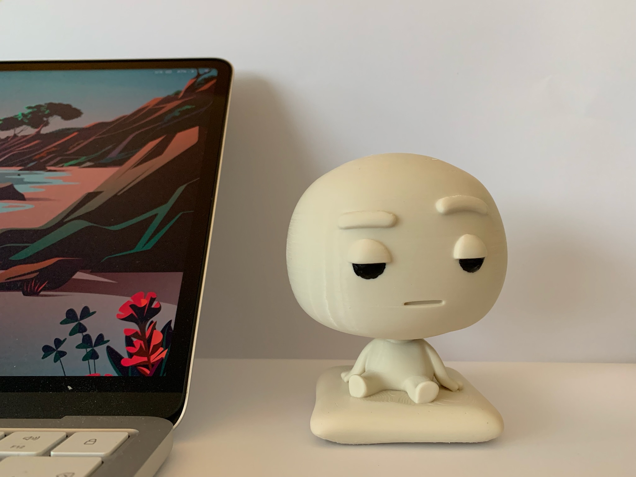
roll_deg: +0.7
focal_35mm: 26
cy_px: 238
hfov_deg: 67.3
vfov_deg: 53.1
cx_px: 318
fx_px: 478
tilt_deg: +0.5
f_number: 1.8
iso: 400
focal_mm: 4.25
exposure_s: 1/53
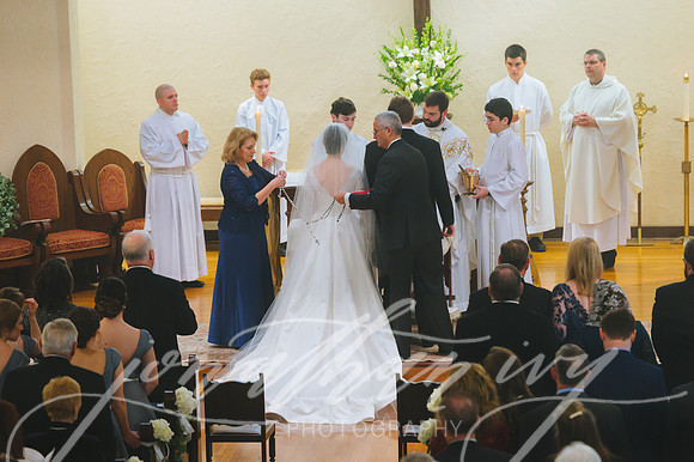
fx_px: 2890
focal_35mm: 150
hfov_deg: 13.7
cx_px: 347
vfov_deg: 9.1
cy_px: 231
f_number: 2.8
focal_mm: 150
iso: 3200
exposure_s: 1/200
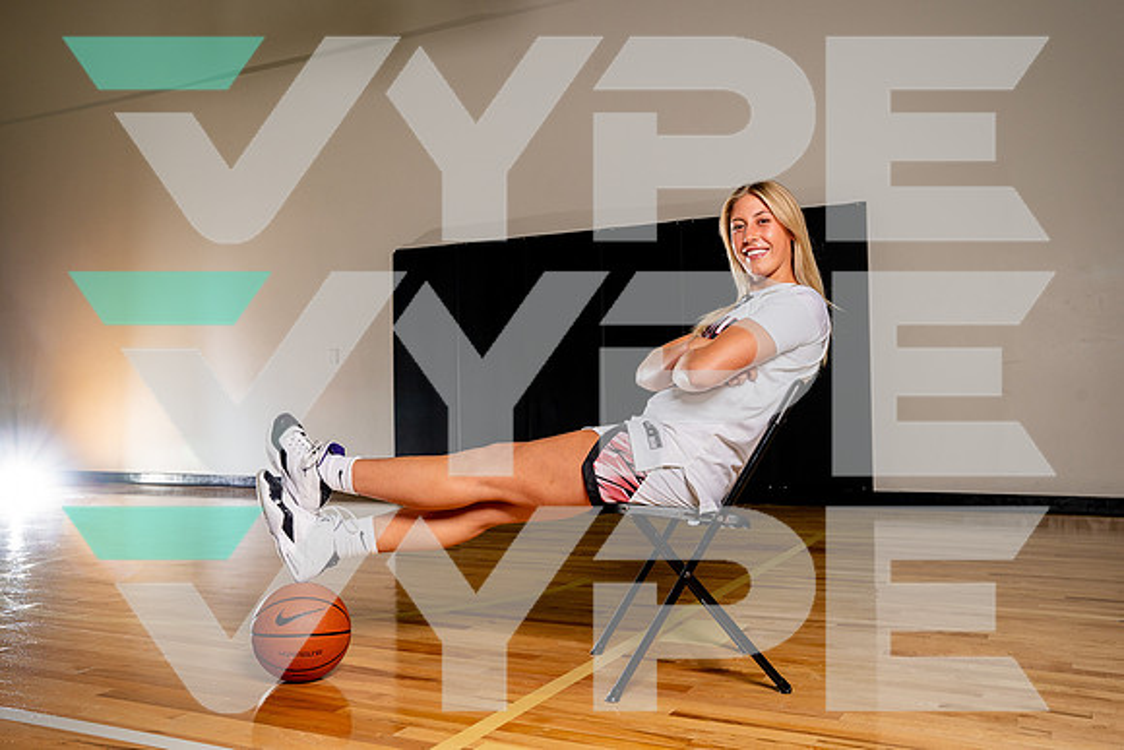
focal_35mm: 31
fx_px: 981
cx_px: 562
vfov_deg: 41.9
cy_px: 375
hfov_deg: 59.6
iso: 640
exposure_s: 1/200
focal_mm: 31.4
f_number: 7.1
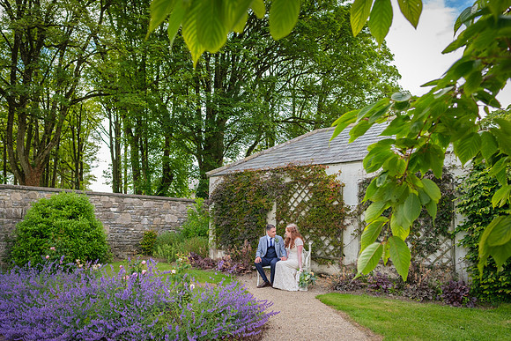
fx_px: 387
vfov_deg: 47.4
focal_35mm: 27
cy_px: 192
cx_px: 222
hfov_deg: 66.5
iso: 200
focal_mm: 16
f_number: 2.8
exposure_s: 1/500
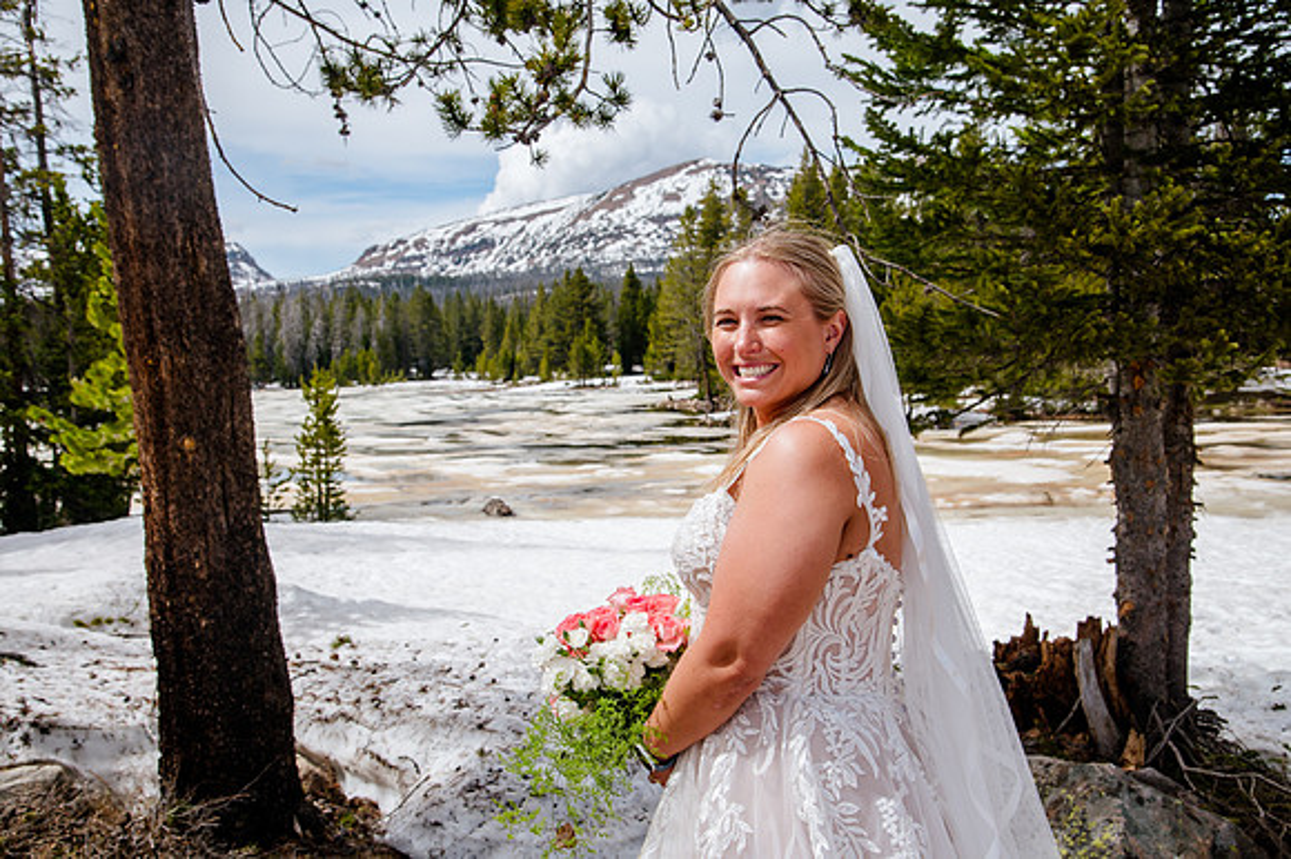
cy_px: 430
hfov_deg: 48.5
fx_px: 1434
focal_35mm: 40
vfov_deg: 33.4
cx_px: 646
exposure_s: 1/320
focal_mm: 40
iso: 250
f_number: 9
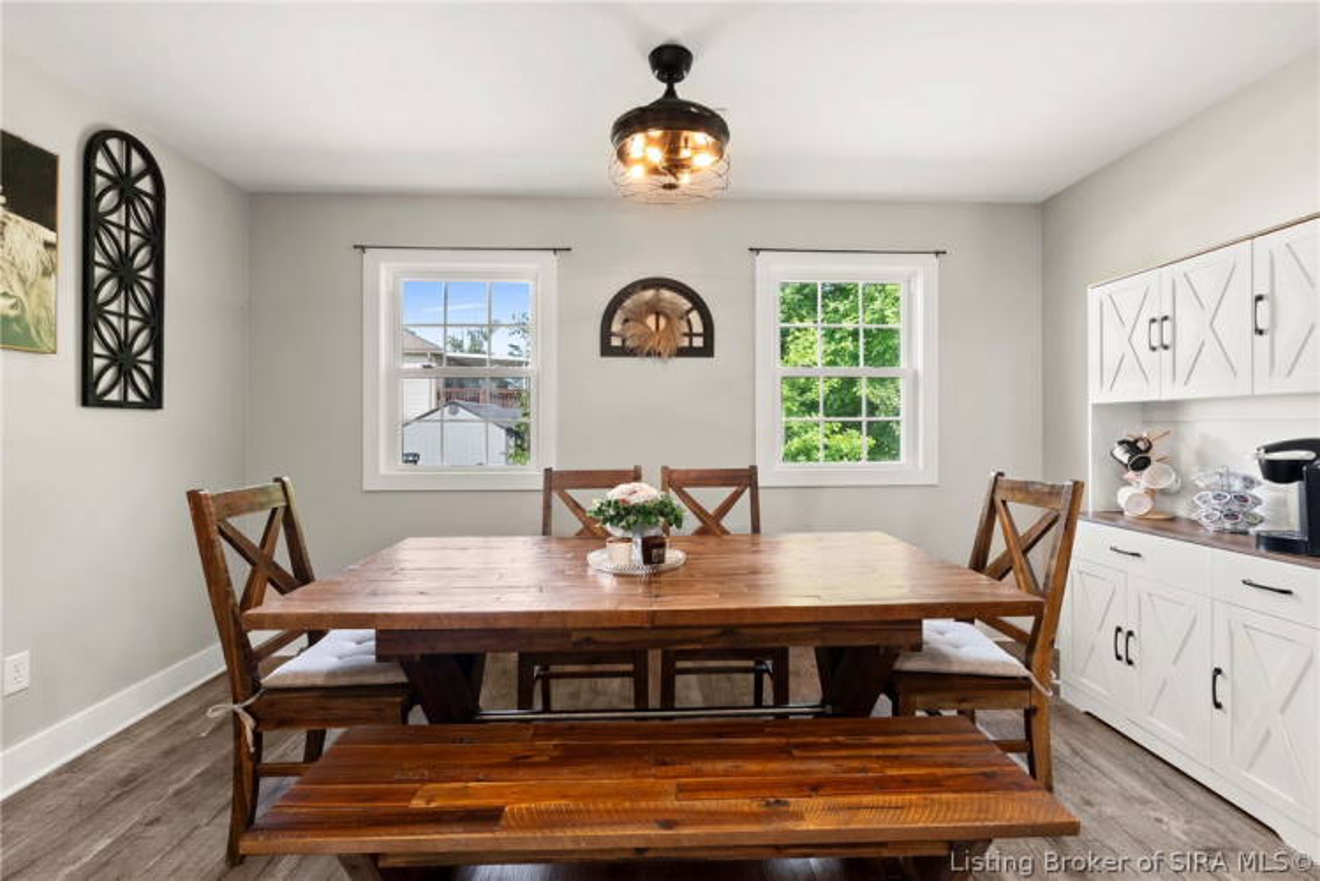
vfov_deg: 72.1
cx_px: 660
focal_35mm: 16
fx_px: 605
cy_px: 440
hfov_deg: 95.0
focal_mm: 16.5
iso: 400
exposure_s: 1/2.5
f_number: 11
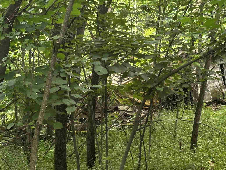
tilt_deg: -6.8
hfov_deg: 20.5
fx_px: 620
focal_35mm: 95
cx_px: 172
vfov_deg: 15.5
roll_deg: -1.8
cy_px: 120
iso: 80
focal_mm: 6.86
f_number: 1.78
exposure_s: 1/102
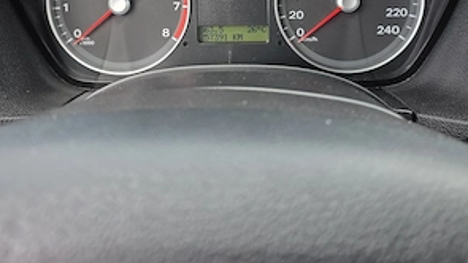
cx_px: 232
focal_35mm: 34
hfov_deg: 58.0
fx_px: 422
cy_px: -3
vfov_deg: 31.8
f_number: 1.7
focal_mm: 6.3
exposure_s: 1/370
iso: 50
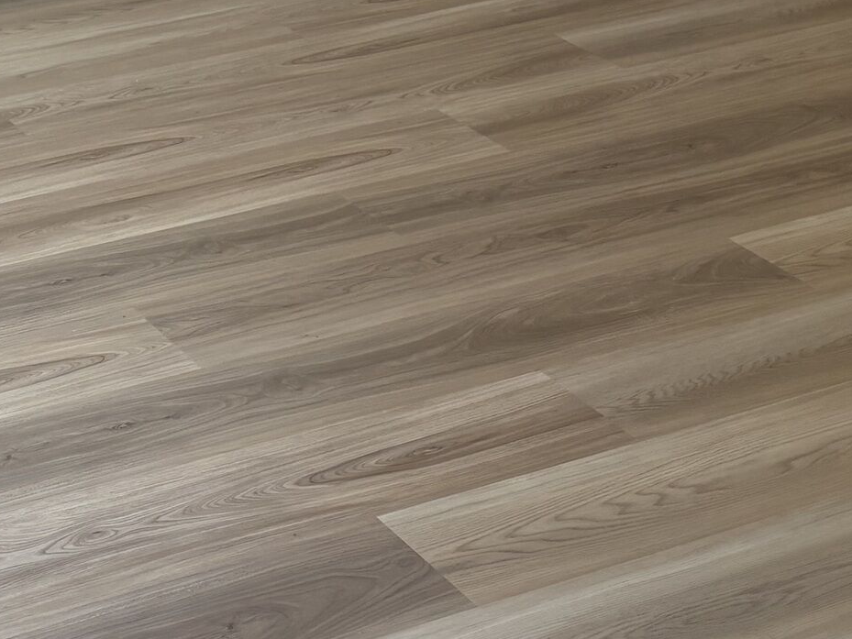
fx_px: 2117
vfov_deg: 17.2
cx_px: -24
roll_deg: +2.5
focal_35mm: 86
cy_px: 288
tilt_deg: -27.1
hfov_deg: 21.8
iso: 80
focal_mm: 5.96
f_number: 1.6
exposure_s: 1/120
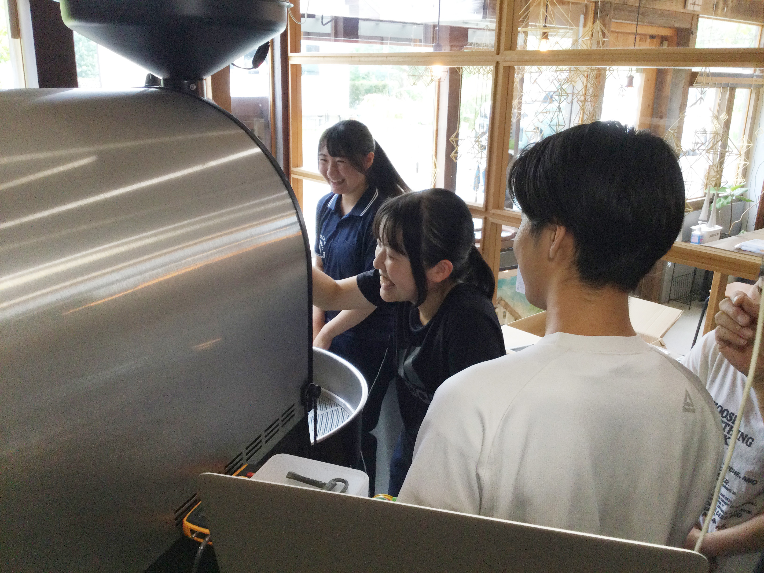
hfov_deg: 58.4
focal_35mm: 31
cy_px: 286
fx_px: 684
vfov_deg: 45.4
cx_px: 382
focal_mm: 3.3
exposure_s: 1/40
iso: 32
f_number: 2.4
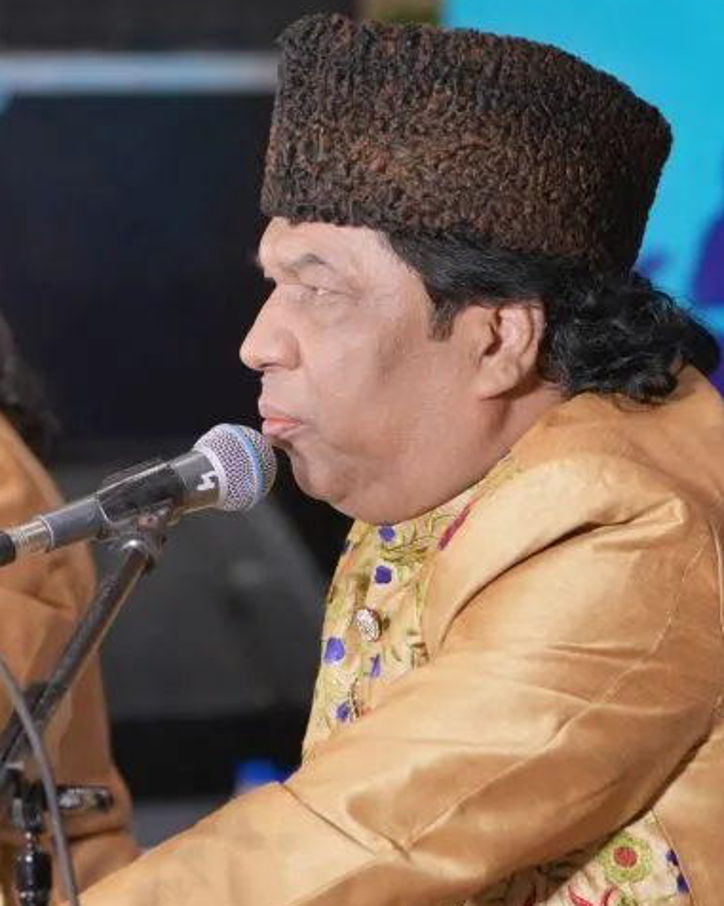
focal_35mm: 275
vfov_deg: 7.0
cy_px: 426
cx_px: 160
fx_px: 7373
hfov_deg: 5.6
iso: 320
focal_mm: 85
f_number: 2.8
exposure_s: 1/100
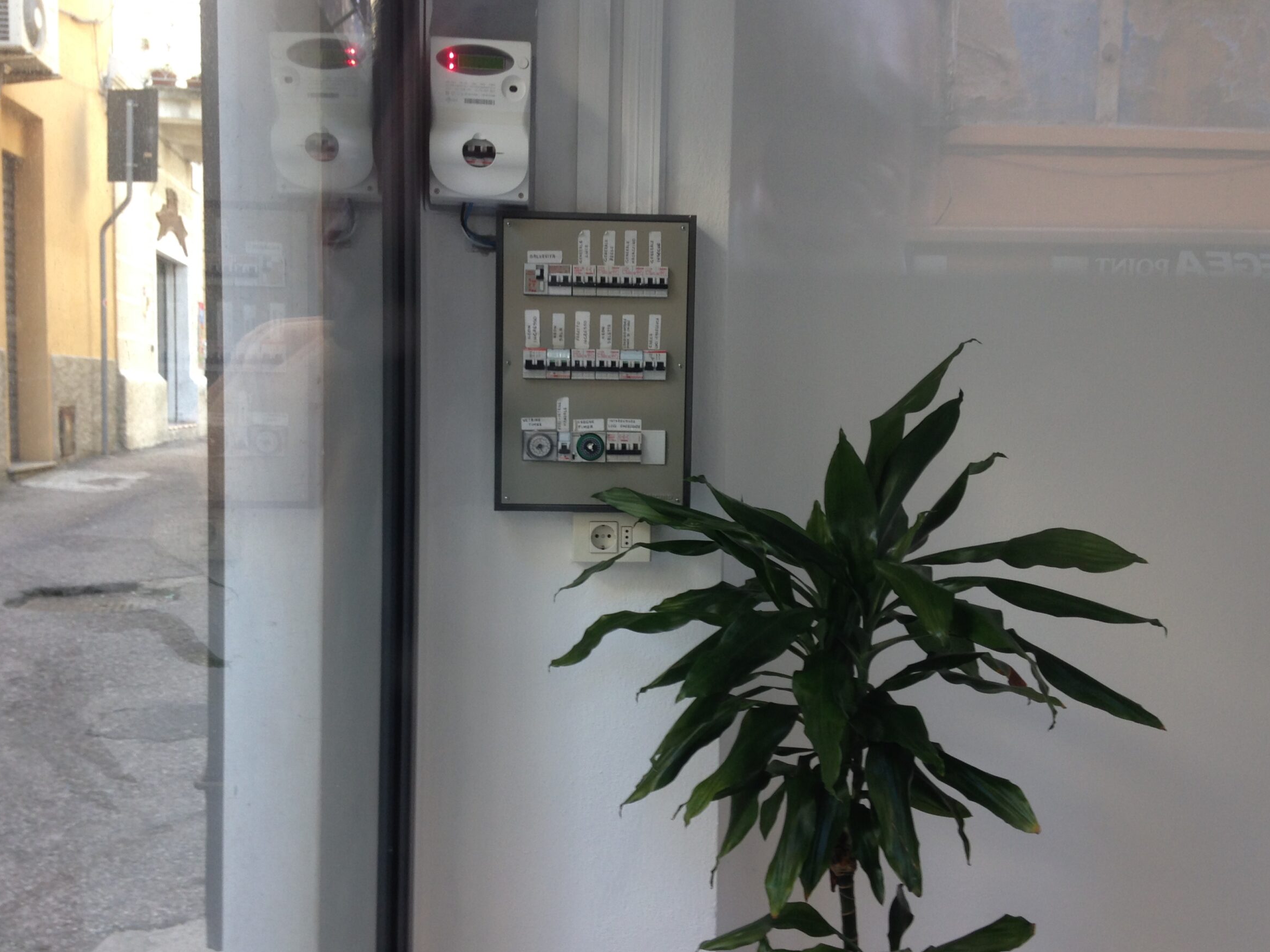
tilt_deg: -5.0
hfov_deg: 51.3
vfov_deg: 39.6
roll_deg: -0.4
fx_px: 1321
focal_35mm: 36
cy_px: 493
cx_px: 603
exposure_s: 1/20
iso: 50
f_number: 2.4
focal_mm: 4.12
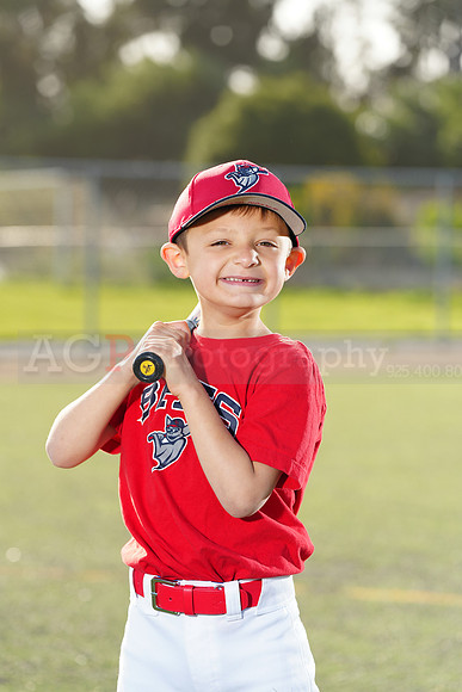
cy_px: 346
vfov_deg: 14.0
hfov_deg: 9.3
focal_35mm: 147
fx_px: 2828
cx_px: 231
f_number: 5
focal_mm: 147
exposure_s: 1/250
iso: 100
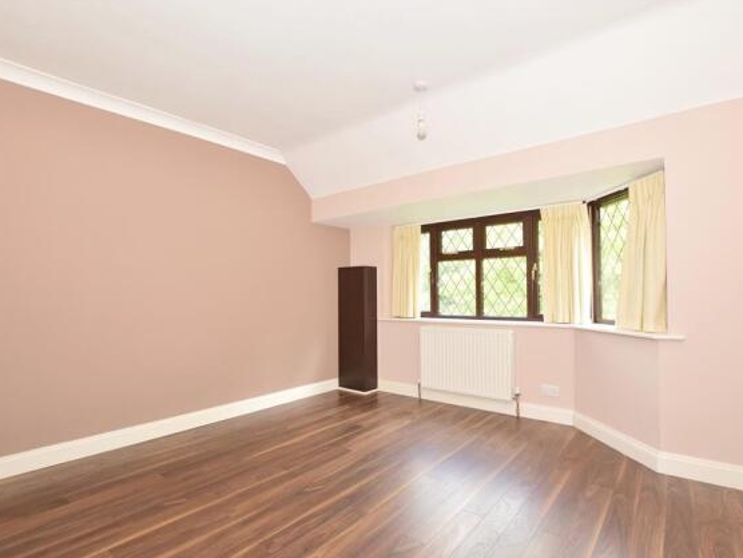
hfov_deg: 91.0
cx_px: 389
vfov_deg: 74.7
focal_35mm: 17
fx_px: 365
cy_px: 283
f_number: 5.6
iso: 500
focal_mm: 10
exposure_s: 1/60
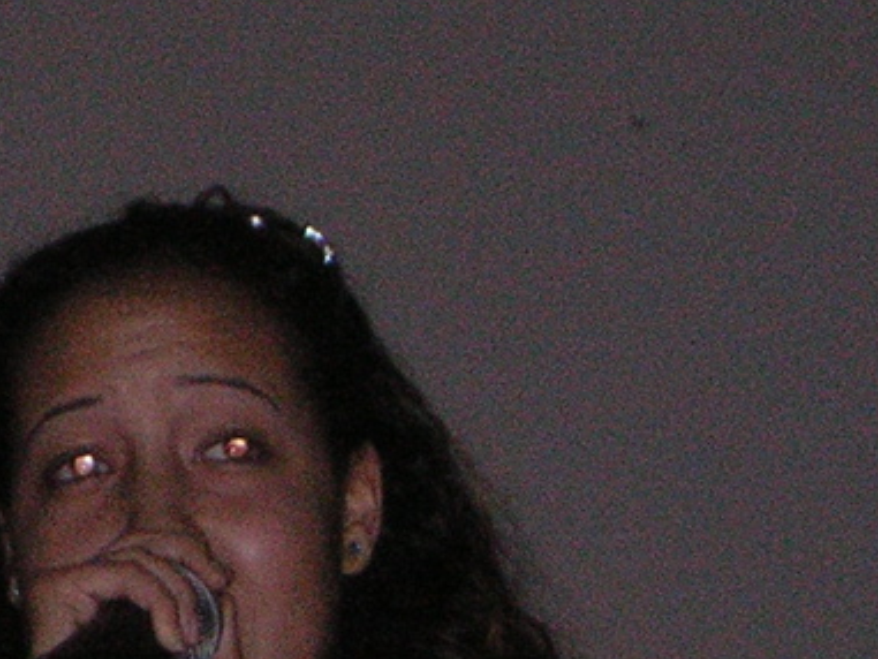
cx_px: -124
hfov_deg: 6.8
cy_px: 447
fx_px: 7358
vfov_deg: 5.1
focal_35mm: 290
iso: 200
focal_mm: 14.1
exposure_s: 1/60.1
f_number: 4.7
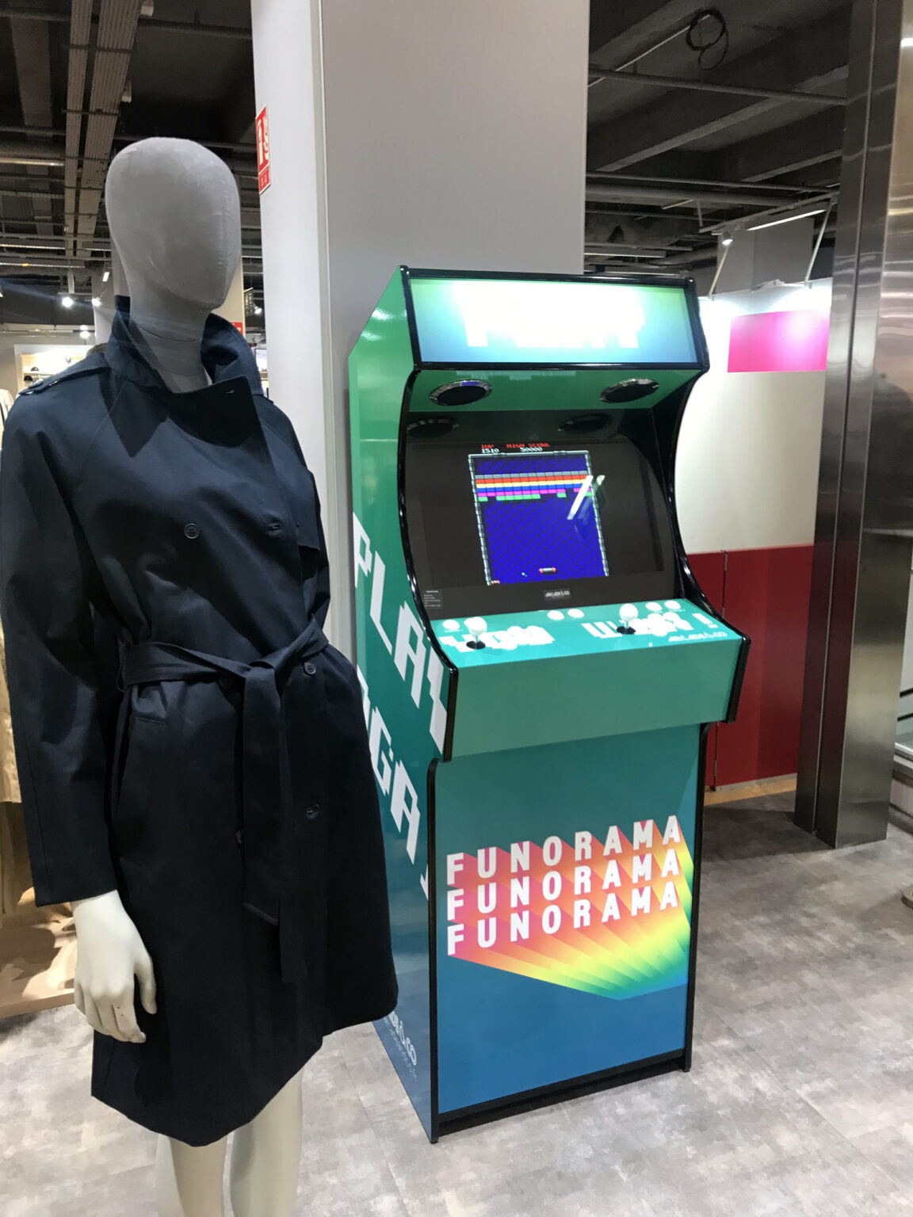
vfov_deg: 63.4
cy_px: 608
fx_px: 985
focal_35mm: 28
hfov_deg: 49.7
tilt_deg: -9.4
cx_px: 456
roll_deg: -0.6
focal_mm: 3.99
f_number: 1.8
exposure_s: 1/20
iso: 40
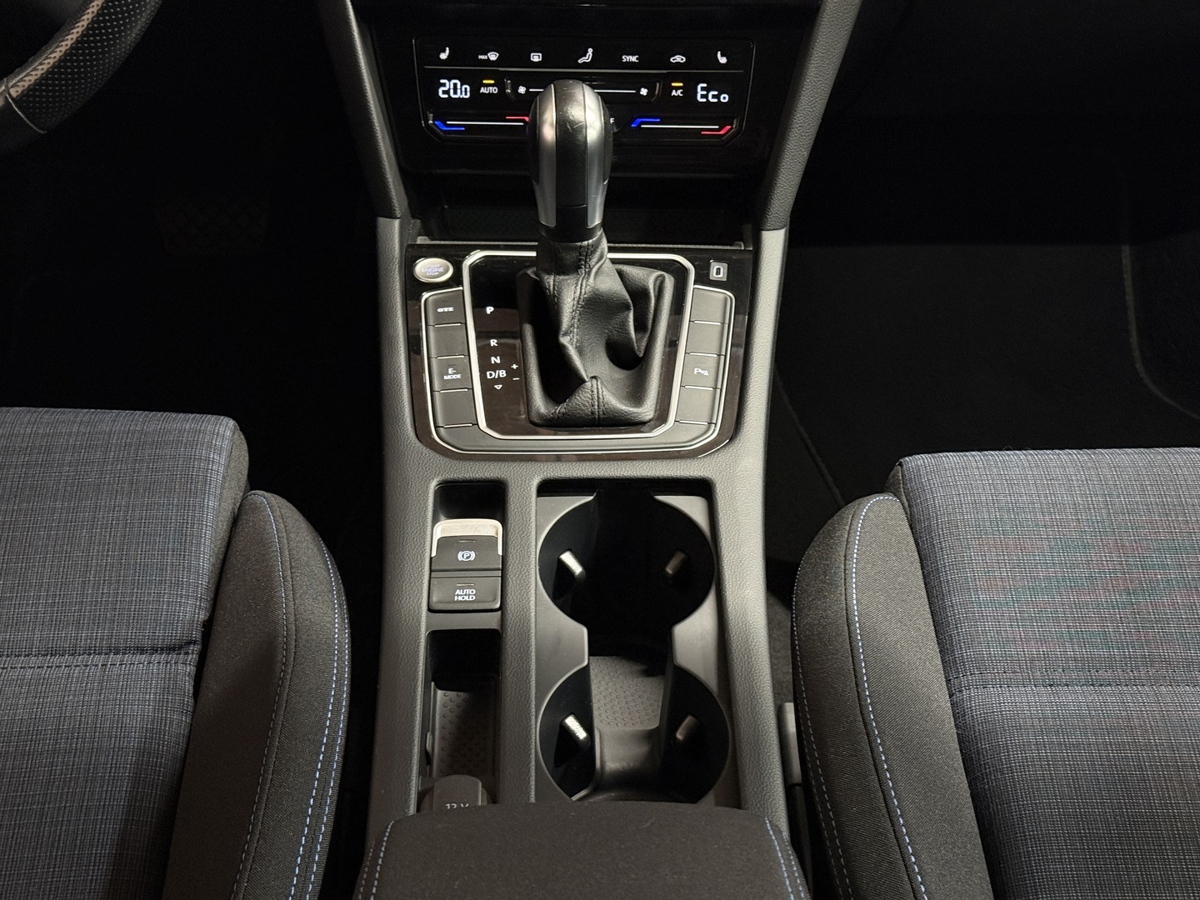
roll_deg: -0.7
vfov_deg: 30.3
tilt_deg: -34.8
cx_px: 600
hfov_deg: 39.7
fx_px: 1664
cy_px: 450
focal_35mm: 48
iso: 400
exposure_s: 1/36
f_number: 1.78
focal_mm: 6.76
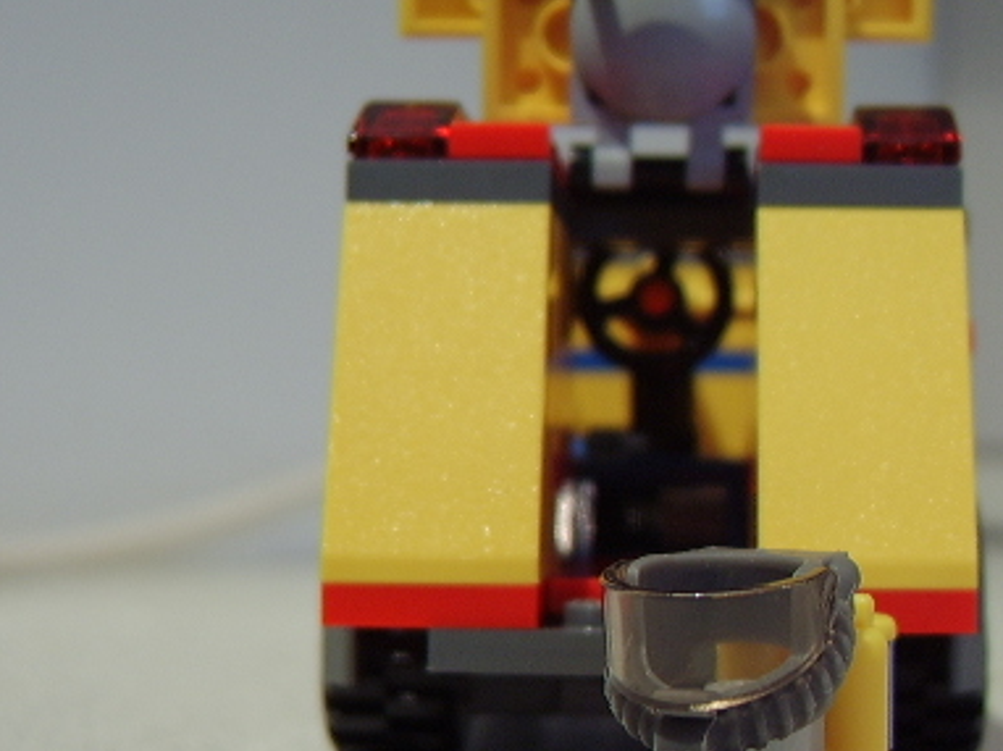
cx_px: 670
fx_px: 1506
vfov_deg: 27.9
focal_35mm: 52
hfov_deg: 36.5
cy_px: 465
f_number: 2.7
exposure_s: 1/19
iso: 100
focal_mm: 8.13
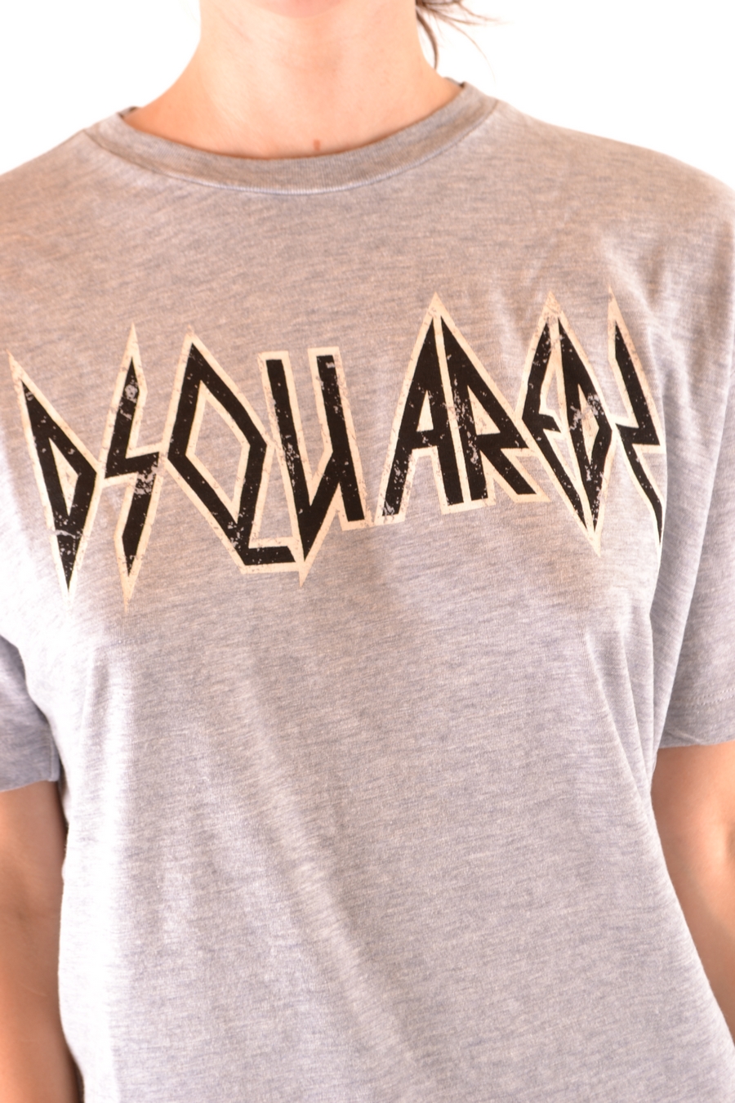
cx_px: 368
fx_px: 2389
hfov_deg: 17.5
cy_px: 552
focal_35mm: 78
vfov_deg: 26.0
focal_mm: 52
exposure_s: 1/25
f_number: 7.1
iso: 200
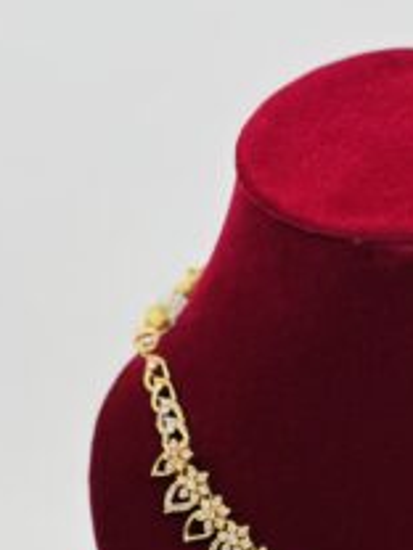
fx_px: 3293
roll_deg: -0.8
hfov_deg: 7.1
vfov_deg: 9.5
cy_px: 484
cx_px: 453
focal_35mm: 207
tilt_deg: -18.6
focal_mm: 9
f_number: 2.8
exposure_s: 1/100
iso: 25
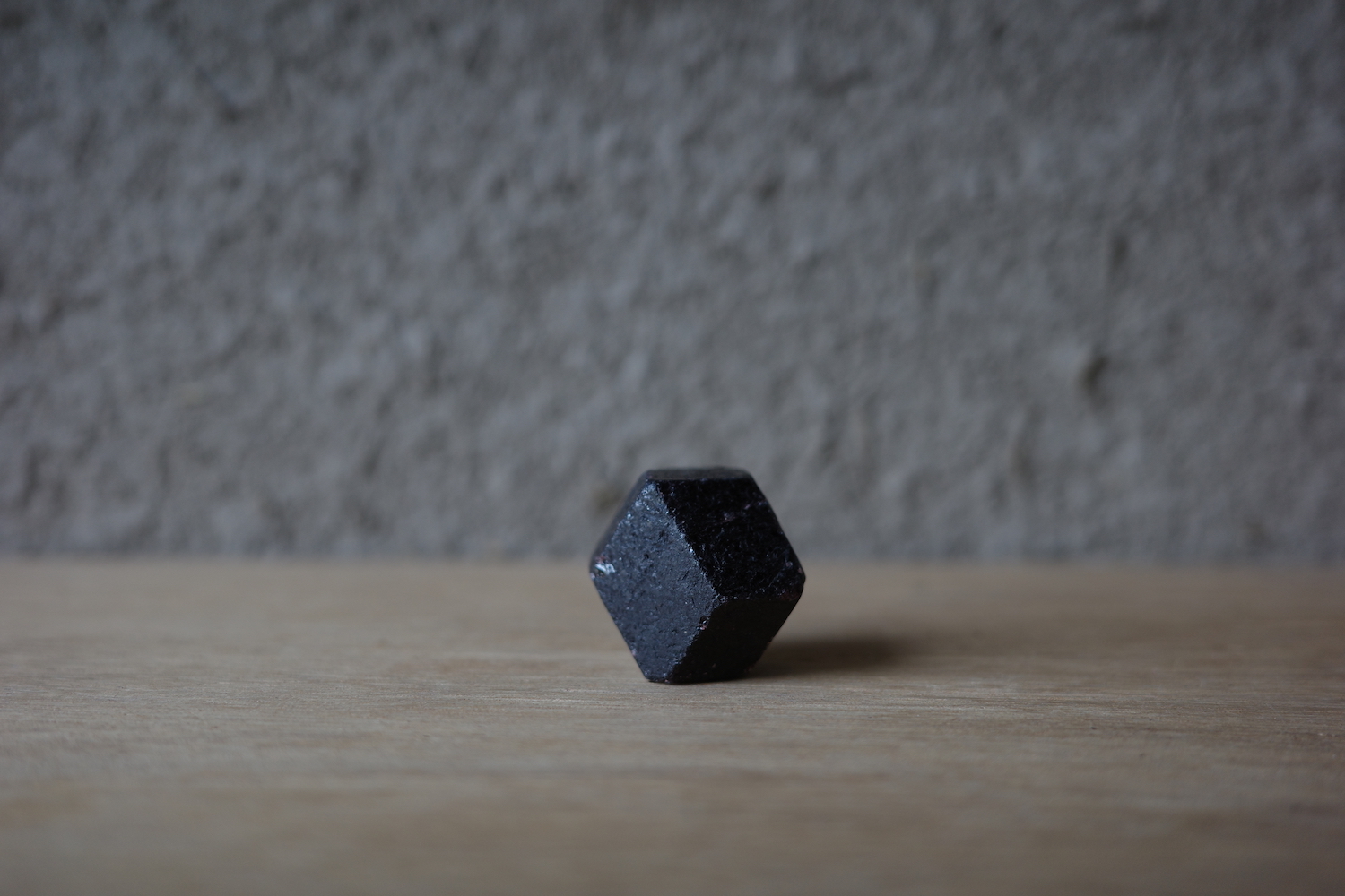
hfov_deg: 48.5
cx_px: 672
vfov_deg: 33.4
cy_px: 448
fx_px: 1494
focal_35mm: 40
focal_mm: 26
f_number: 2.8
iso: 200
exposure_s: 1/100
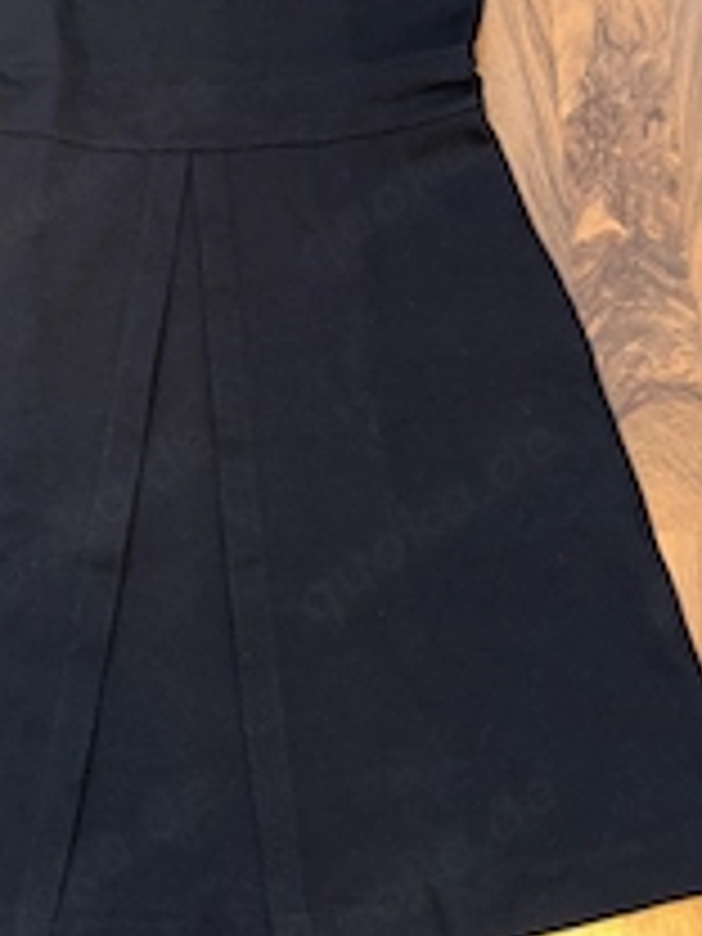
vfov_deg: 37.2
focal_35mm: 50
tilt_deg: -73.8
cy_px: 220
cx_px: 180
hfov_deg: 28.7
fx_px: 1352
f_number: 1.6
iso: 100
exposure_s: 1/12
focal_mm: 5.96
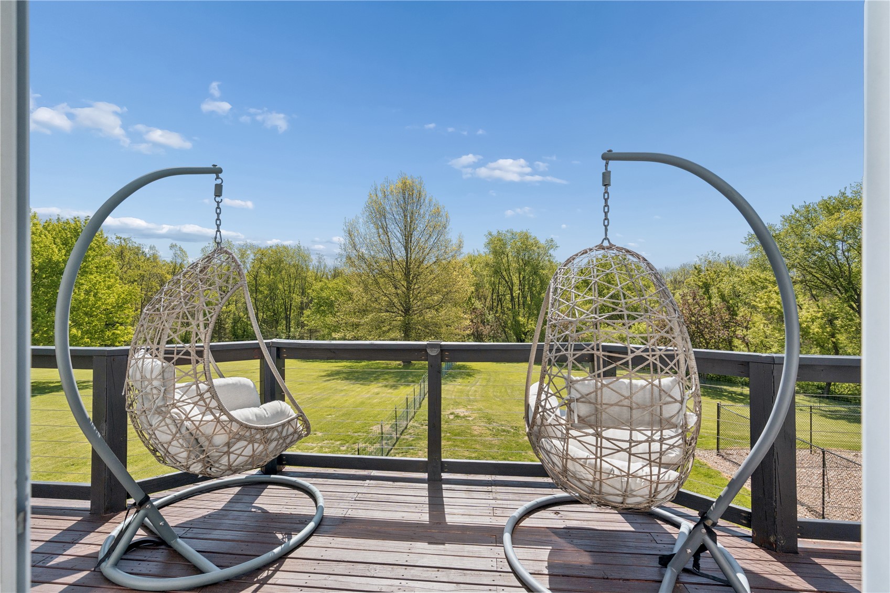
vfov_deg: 70.4
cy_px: 296
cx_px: 445
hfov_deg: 93.3
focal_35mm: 17
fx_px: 420
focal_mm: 17
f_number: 9
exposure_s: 1/1250
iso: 400
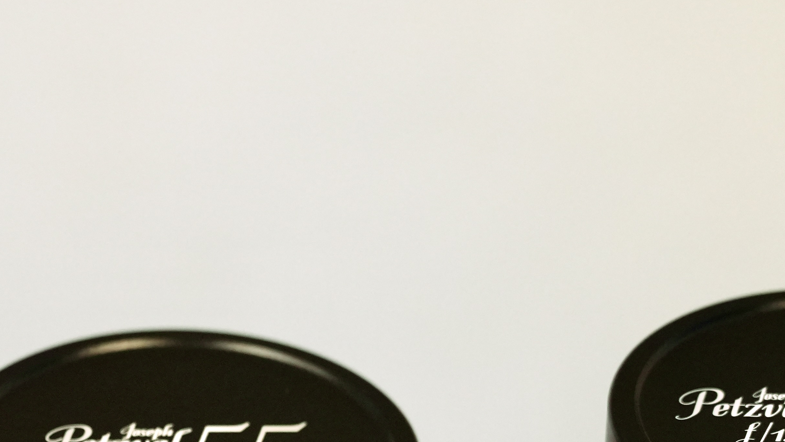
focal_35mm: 242
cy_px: 622
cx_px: 213
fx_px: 5033
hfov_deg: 8.9
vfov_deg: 5.0
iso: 2000
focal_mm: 93.7
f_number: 3.5
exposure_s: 1/80
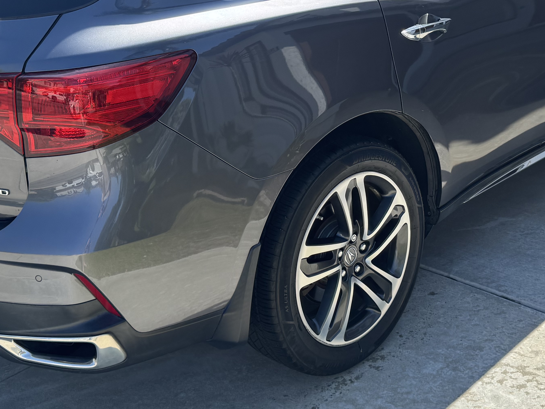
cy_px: 110
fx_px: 803
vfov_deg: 28.2
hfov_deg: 37.4
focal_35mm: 51
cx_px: 325
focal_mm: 6.76
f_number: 1.78
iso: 80
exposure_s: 1/1818
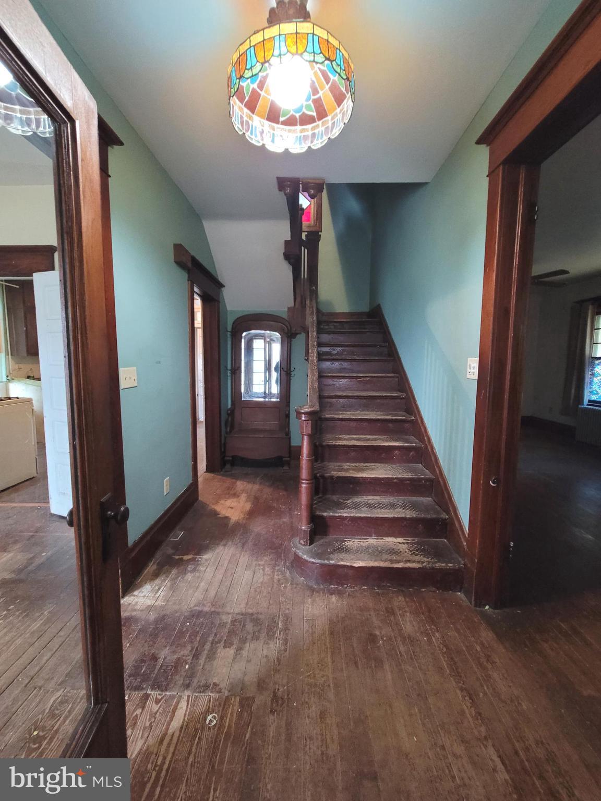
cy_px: 400
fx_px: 301
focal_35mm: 13
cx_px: 300
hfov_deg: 89.9
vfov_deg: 106.2
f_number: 2.2
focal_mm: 2.2
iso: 800
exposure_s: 1/24
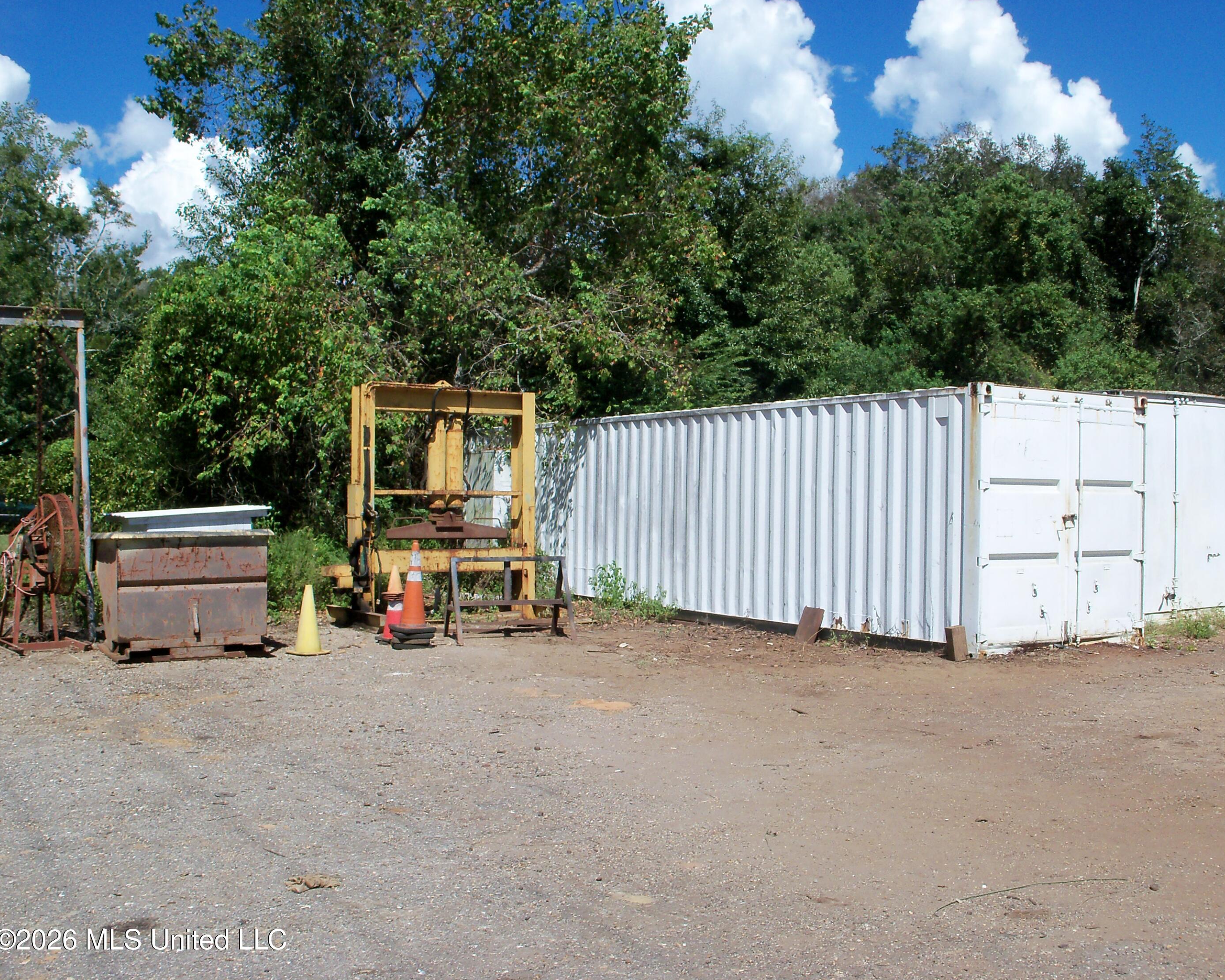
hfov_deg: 49.0
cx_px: 656
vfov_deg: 40.1
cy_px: 488
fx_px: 1341
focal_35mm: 37
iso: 80
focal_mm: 6.3
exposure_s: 1/500
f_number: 5.5
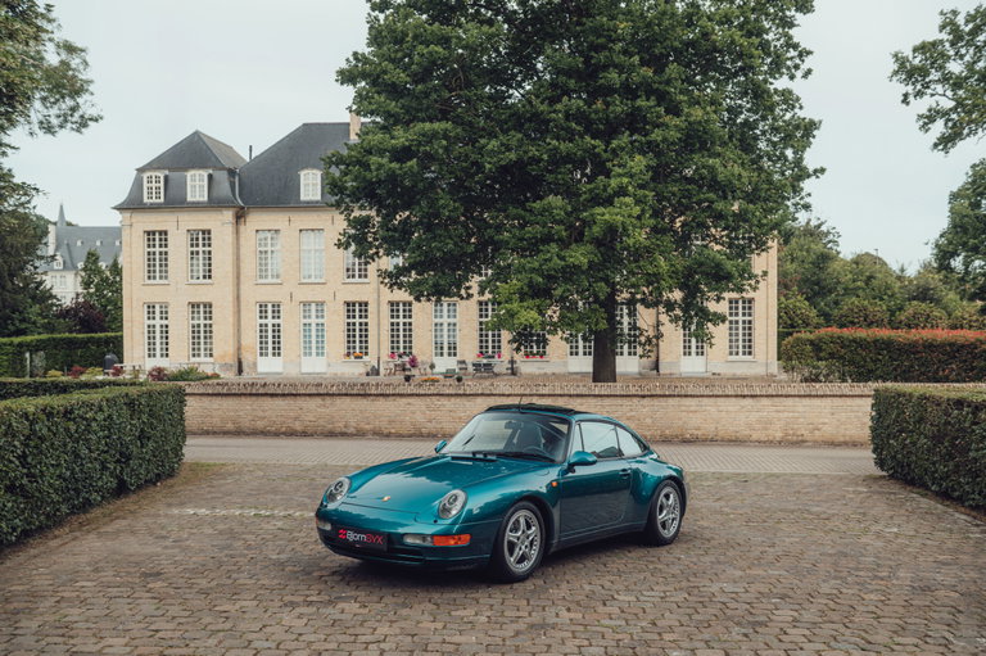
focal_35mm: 35
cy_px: 328
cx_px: 493
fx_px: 958
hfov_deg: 54.5
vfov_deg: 37.8
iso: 200
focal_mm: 35
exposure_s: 1/200
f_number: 4.5
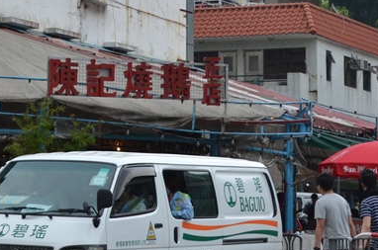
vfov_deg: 8.4
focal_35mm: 161
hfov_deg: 12.6
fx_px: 1687
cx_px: 2
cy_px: -34
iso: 200
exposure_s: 1/160
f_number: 6.3
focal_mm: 40
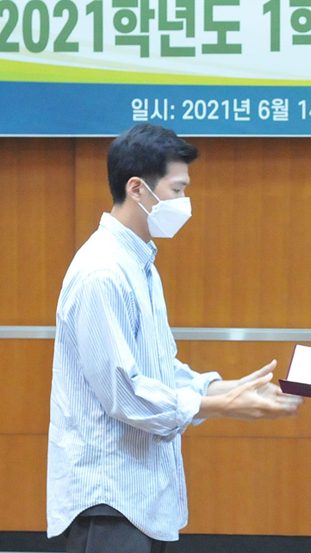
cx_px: 352
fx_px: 1613
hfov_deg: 10.9
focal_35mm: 110
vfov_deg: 19.4
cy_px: 223
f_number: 4
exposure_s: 1/60
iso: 3200
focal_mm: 30
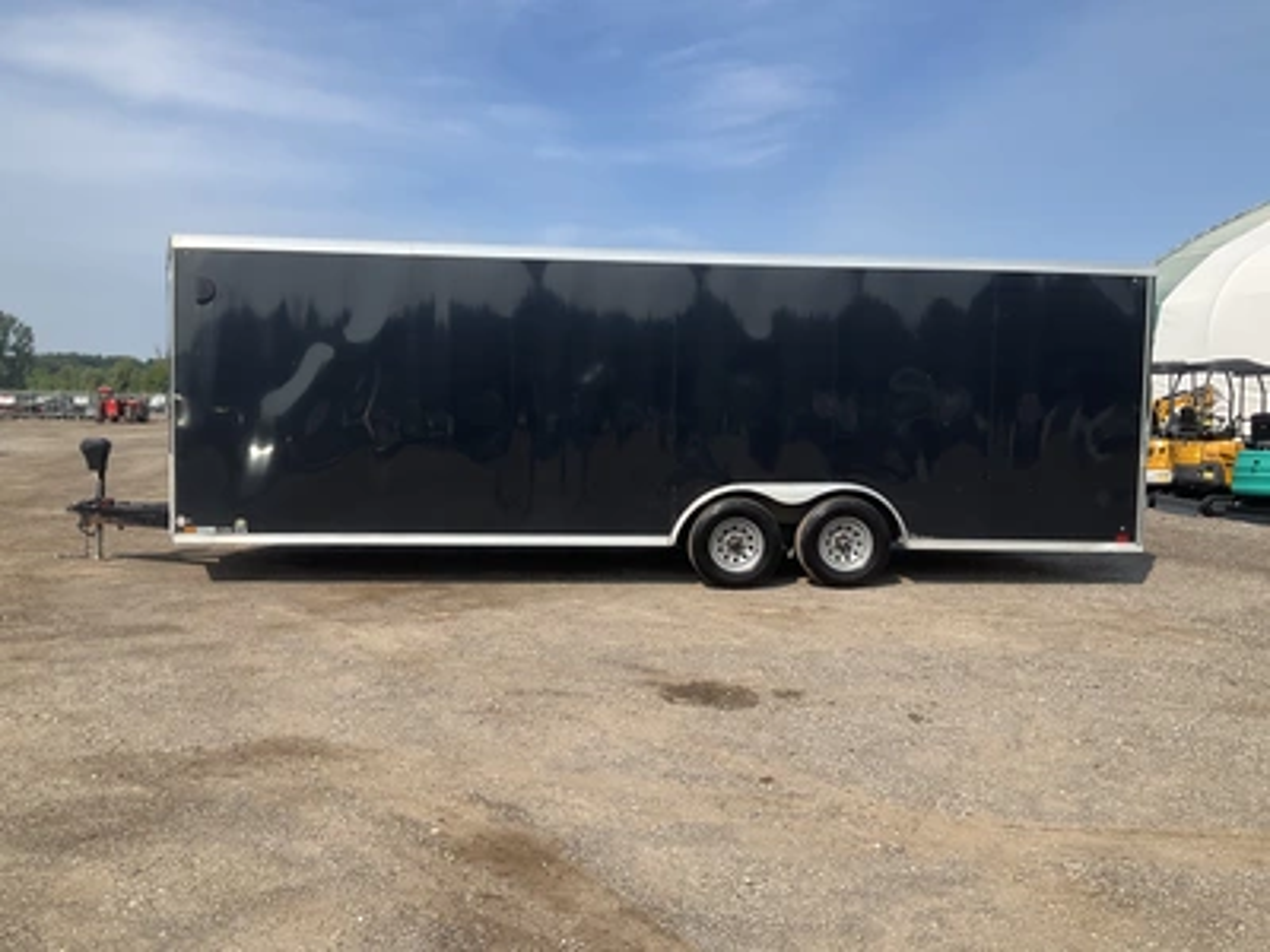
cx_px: 635
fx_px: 1064
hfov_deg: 61.7
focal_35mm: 29
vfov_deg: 48.2
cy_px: 476
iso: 25
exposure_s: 1/2058
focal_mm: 3
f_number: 1.8
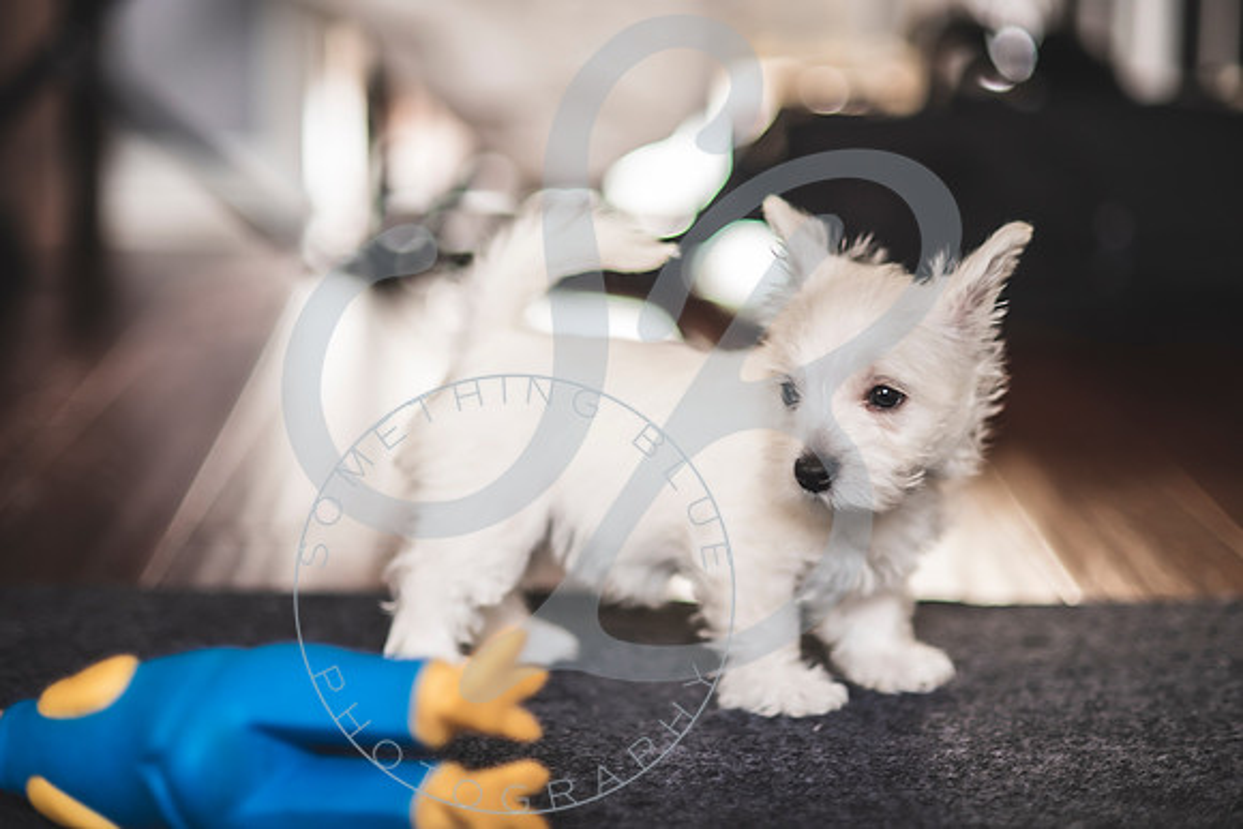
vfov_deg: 16.1
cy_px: 414
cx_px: 622
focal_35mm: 85
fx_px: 2935
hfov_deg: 23.9
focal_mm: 85
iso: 500
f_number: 1.8
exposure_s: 1/125
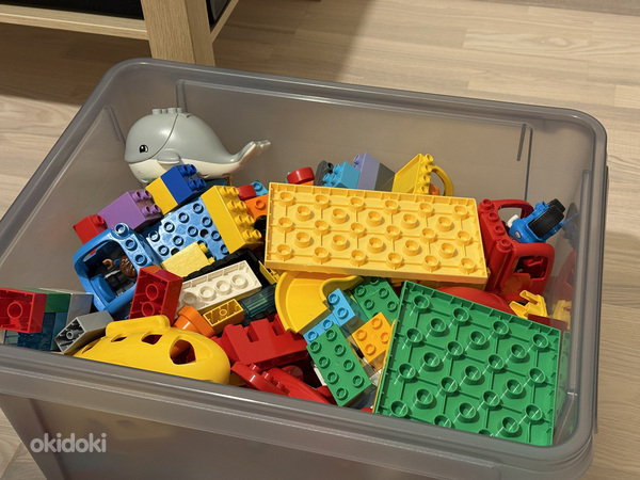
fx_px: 887
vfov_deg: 30.3
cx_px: 320
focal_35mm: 48
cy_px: 240
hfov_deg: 39.7
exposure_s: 1/33
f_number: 1.78
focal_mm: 6.76
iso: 200
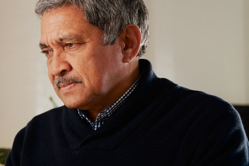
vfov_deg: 12.1
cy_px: 130
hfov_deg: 17.4
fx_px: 782
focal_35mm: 113
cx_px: -29
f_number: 2.8
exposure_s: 1/125
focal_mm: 45
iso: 640
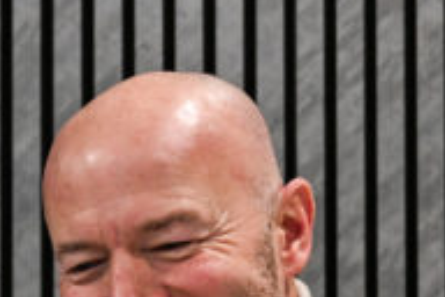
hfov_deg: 12.0
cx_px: -236
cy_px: 539
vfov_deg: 8.1
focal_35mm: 163
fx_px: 2011
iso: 800
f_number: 2.8
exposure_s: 1/160
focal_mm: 30.5
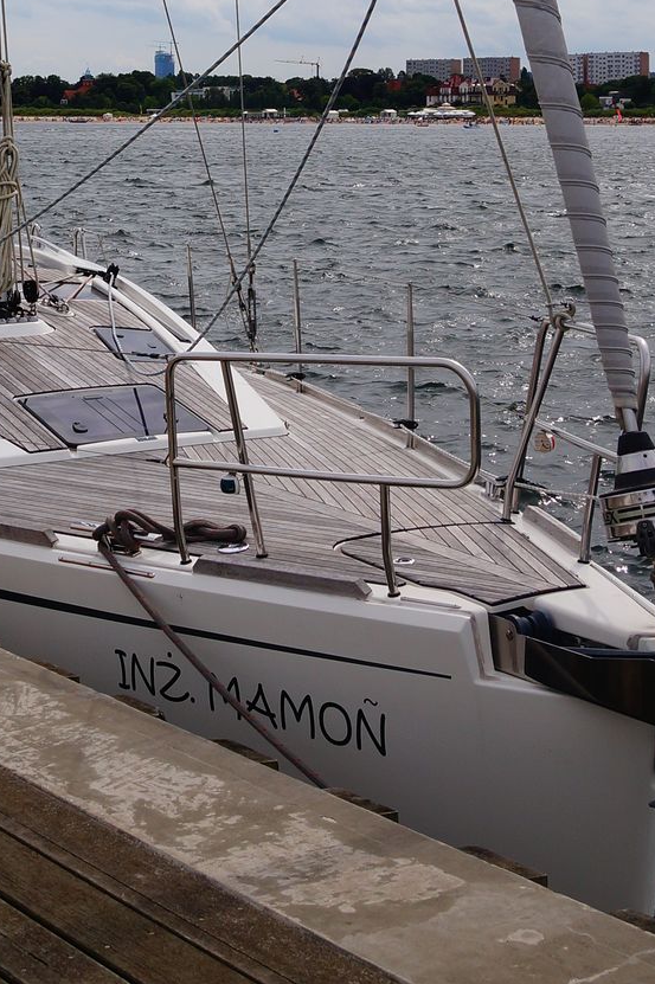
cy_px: 85
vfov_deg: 29.6
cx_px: 89
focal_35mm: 65
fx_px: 1776
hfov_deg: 20.5
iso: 100
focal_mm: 18
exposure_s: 1/500
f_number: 8
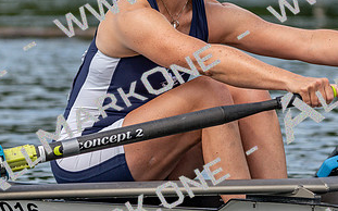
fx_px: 3499
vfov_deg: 3.5
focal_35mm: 380
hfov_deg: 5.5
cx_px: 188
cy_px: 41
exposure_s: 1/1600
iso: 400
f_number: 5.6
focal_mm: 200
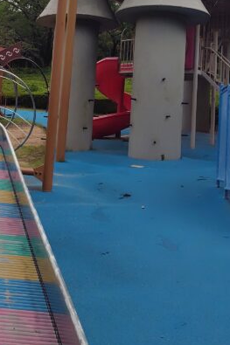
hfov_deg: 20.9
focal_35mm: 62
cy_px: 50
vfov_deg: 31.2
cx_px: -19
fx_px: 595
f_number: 1.9
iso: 50
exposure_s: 1/2644
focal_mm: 5.6
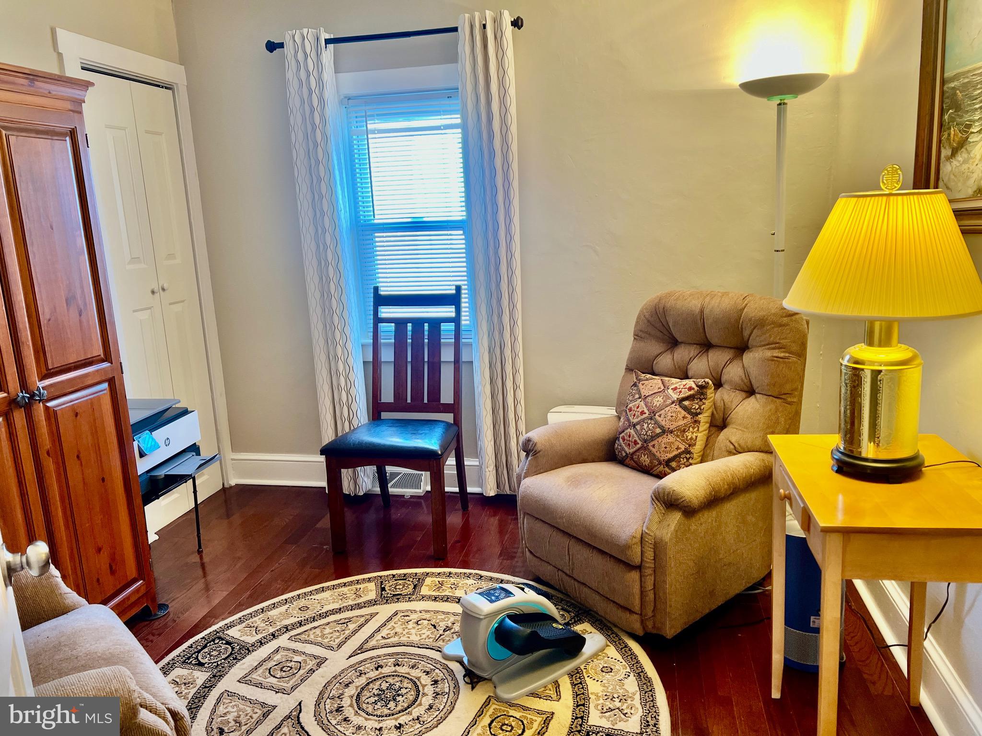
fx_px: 738
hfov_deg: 67.3
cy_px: 368
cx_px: 491
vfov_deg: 53.1
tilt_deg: -12.2
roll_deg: +3.2
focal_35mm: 26
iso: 80
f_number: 1.5
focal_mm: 5.7
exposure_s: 1/60
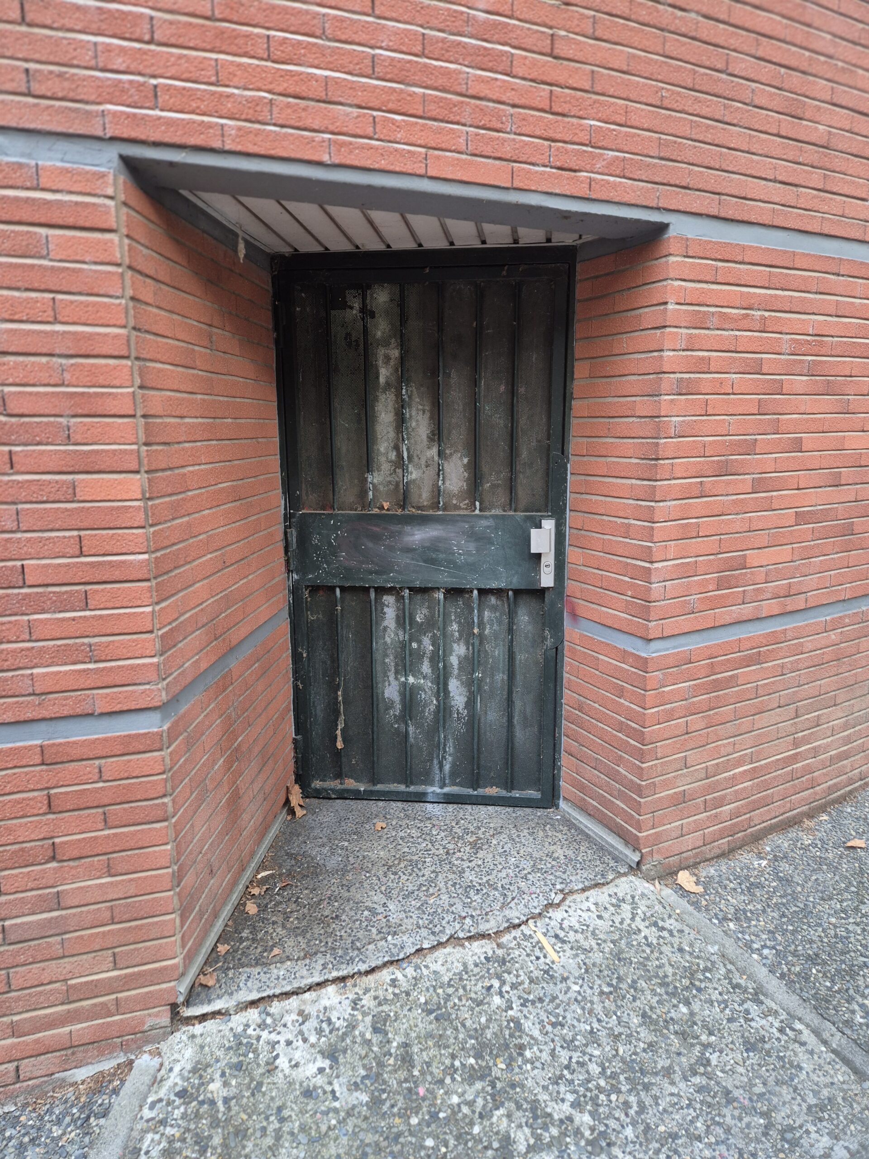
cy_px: 580
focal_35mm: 23
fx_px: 770
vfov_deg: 73.9
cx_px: 434
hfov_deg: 58.9
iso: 200
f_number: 1.8
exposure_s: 1/100
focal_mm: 5.4
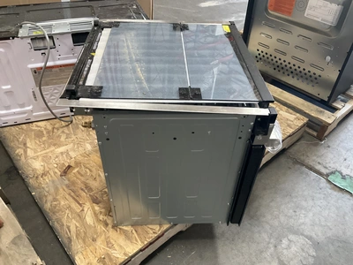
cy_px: 132
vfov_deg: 48.2
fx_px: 296
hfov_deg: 61.7
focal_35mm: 29
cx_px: 176
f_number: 1.8
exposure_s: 1/40
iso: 250
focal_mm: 3
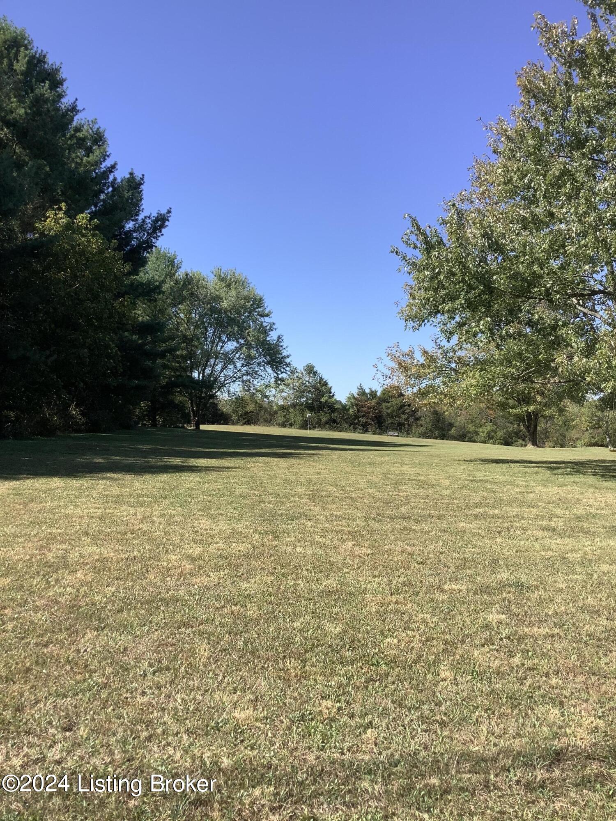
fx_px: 736
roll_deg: -1.3
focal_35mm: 31
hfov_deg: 45.4
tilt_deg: -0.6
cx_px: 308
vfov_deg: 58.4
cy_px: 410
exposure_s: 1/840
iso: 25
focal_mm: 3.3
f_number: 2.4
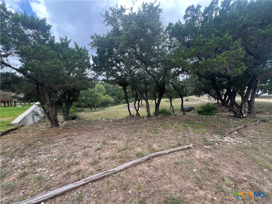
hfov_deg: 106.2
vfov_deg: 89.9
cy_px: 102
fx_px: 102
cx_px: 136
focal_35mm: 13
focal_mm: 1.57
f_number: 1.8
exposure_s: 1/284
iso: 32
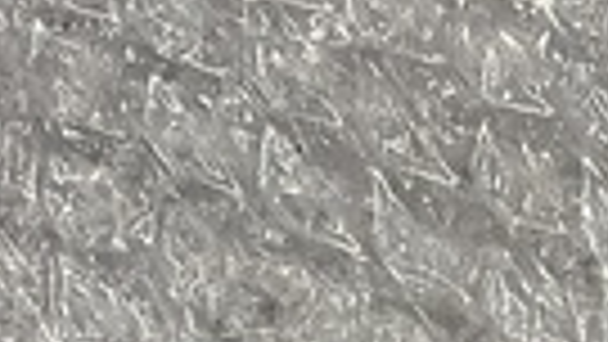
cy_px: 986
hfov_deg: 14.8
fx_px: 2338
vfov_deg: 7.5
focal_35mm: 145
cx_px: 401
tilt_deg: -79.8
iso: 125
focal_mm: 3.99
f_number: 1.8
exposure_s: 1/60
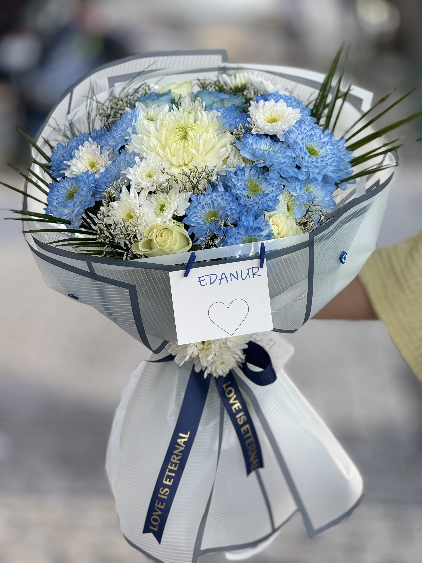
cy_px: 282
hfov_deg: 12.3
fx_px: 1951
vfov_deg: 16.4
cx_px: 211
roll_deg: +0.6
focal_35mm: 120
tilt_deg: -10.1
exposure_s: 1/100
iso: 100
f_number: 2.8
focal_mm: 15.66
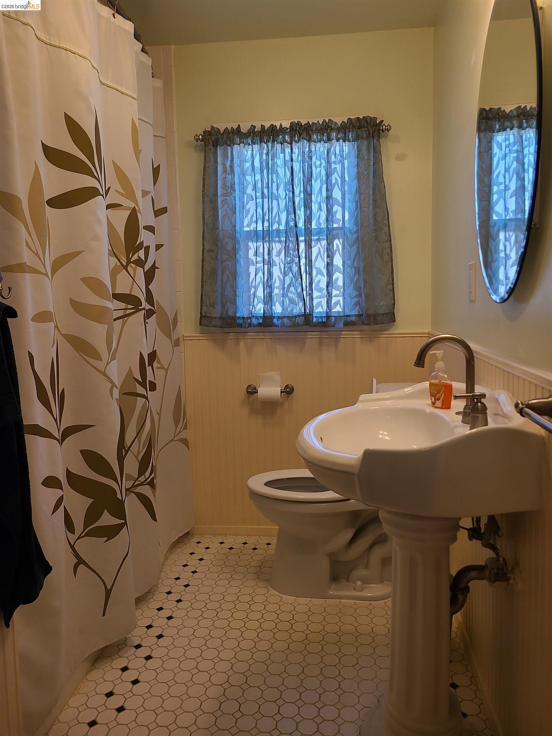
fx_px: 553
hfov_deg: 53.1
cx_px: 276
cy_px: 368
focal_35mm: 26
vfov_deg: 67.3
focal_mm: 5.4
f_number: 1.8
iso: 64
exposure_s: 1/120
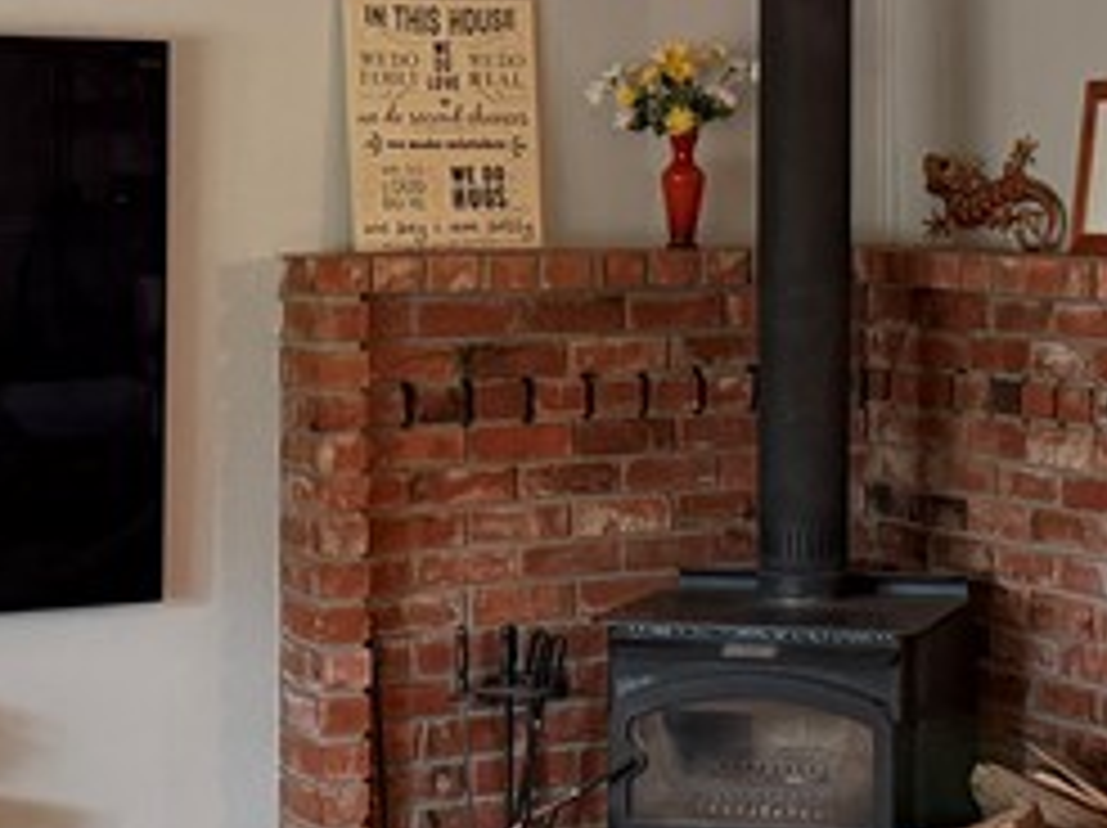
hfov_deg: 19.5
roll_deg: +0.7
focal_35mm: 100
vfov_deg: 14.7
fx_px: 3195
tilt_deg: -1.3
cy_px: 212
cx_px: 824
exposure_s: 1/60
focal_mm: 6.76
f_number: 1.78
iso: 400
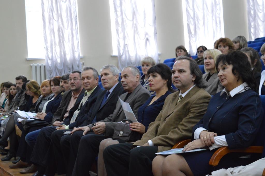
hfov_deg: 29.3
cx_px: 132
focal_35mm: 69
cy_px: 88
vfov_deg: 19.7
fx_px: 507
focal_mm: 46
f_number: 5
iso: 3200
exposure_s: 1/50
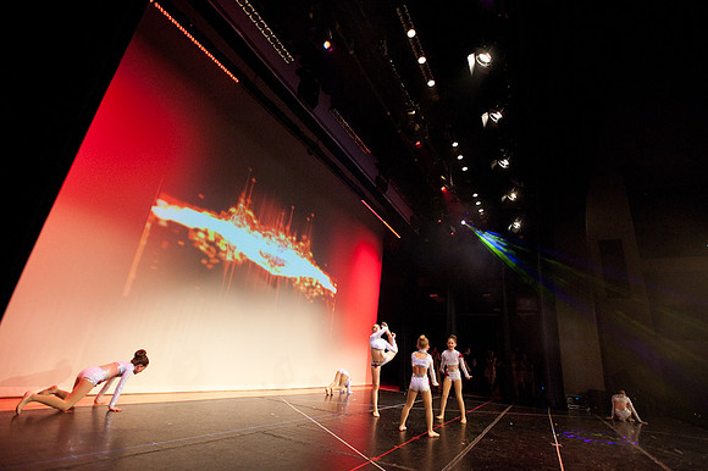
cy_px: 236
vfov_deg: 70.4
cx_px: 354
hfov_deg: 93.3
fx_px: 334
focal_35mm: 17
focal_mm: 17
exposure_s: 1/200
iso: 3200
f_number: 4
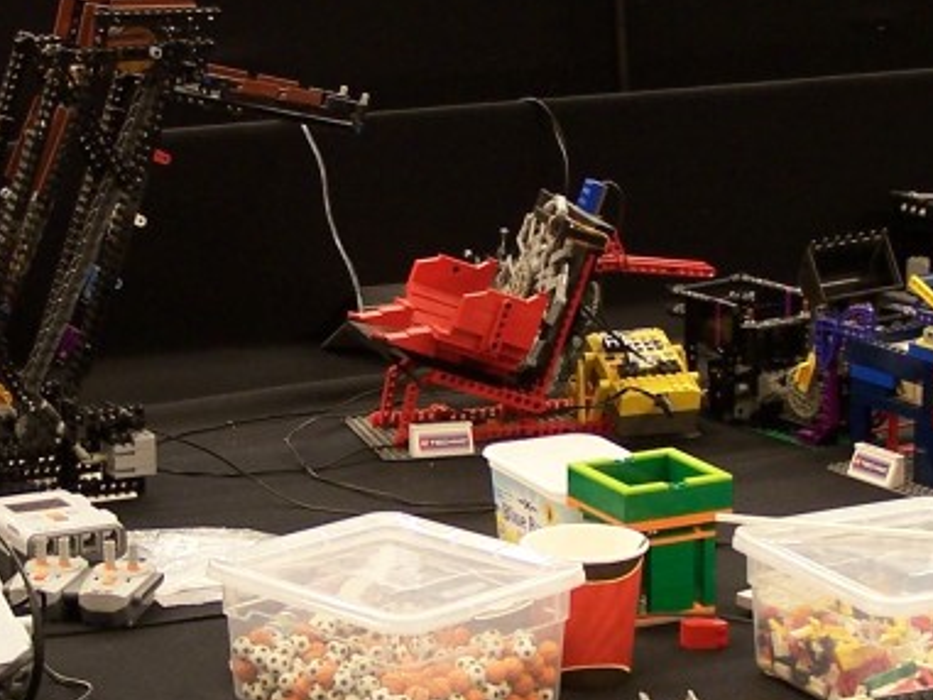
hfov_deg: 14.4
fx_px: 3694
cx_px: 497
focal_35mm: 137
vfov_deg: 10.8
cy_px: 438
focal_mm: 8.5
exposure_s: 1/2
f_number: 3
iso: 80
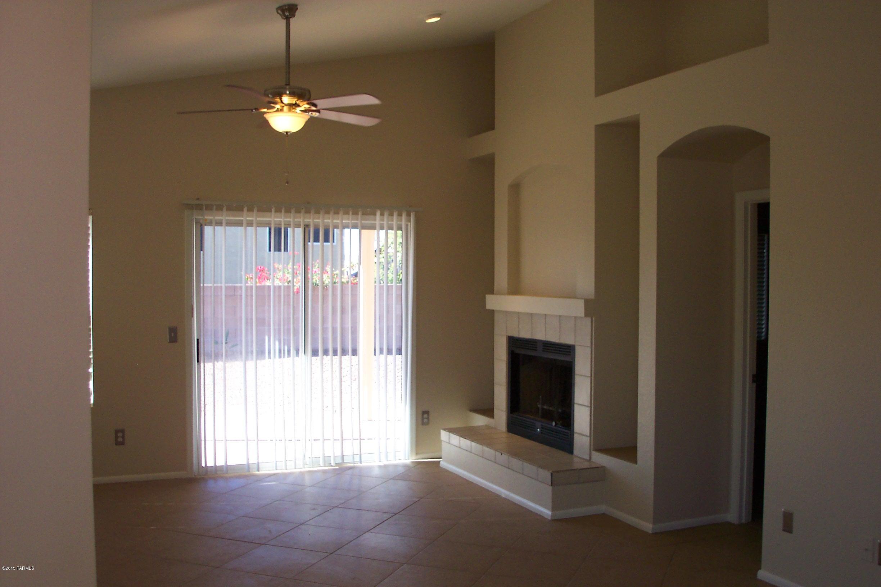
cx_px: 440
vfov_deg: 37.9
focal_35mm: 35
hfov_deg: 54.4
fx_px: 856
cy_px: 294
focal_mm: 7.5
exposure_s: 1/180
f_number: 2.8
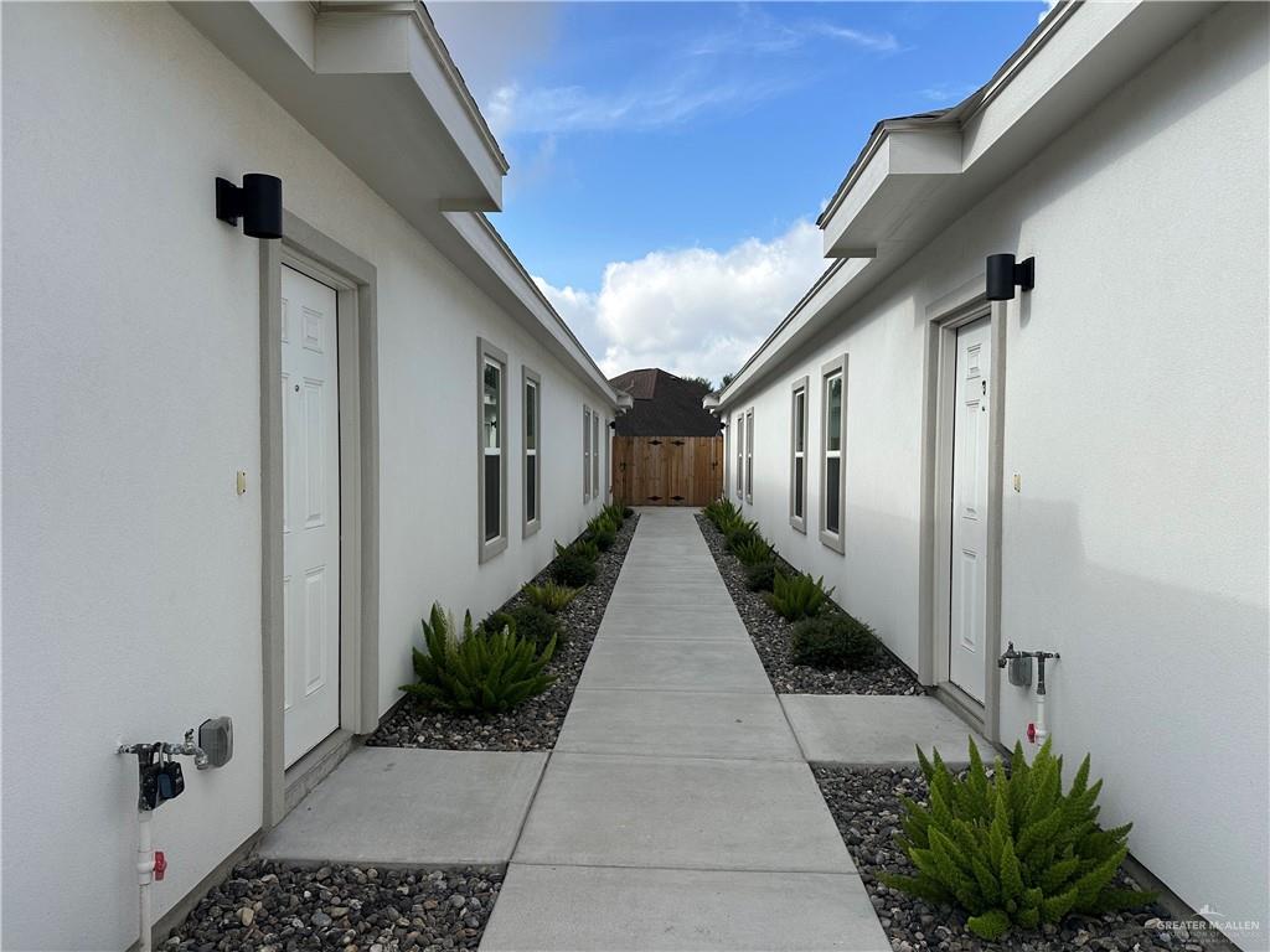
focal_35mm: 24
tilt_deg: -1.3
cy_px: 476
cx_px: 635
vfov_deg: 56.8
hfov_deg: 71.6
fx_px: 881
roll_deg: -1.6
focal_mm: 6.86
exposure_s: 1/4016
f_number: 1.78
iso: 80
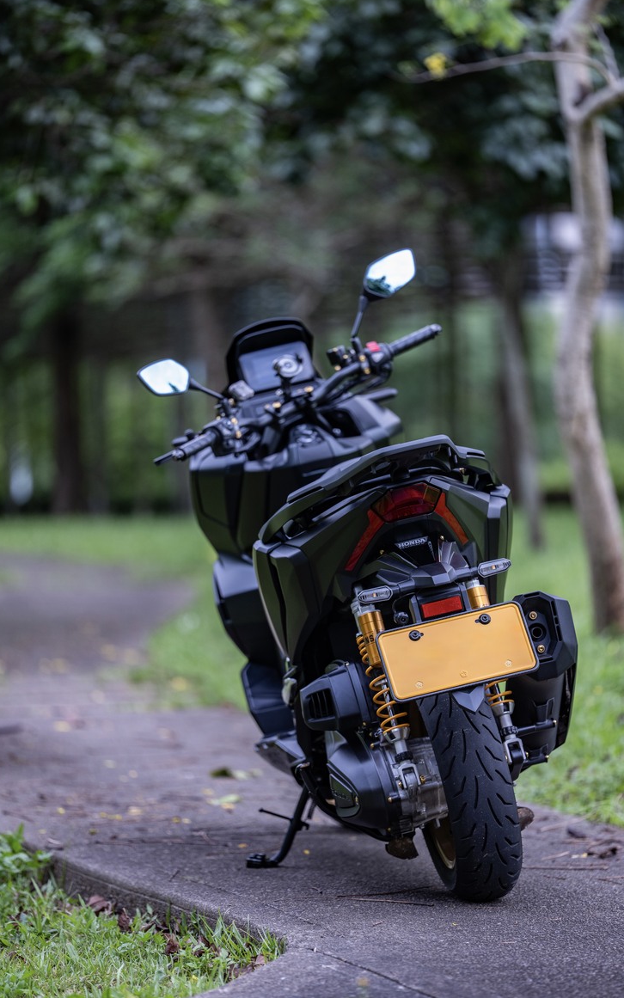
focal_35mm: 154
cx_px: 327
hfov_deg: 8.5
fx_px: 4189
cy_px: 499
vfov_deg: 13.6
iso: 500
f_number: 2
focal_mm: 150
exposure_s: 1/320
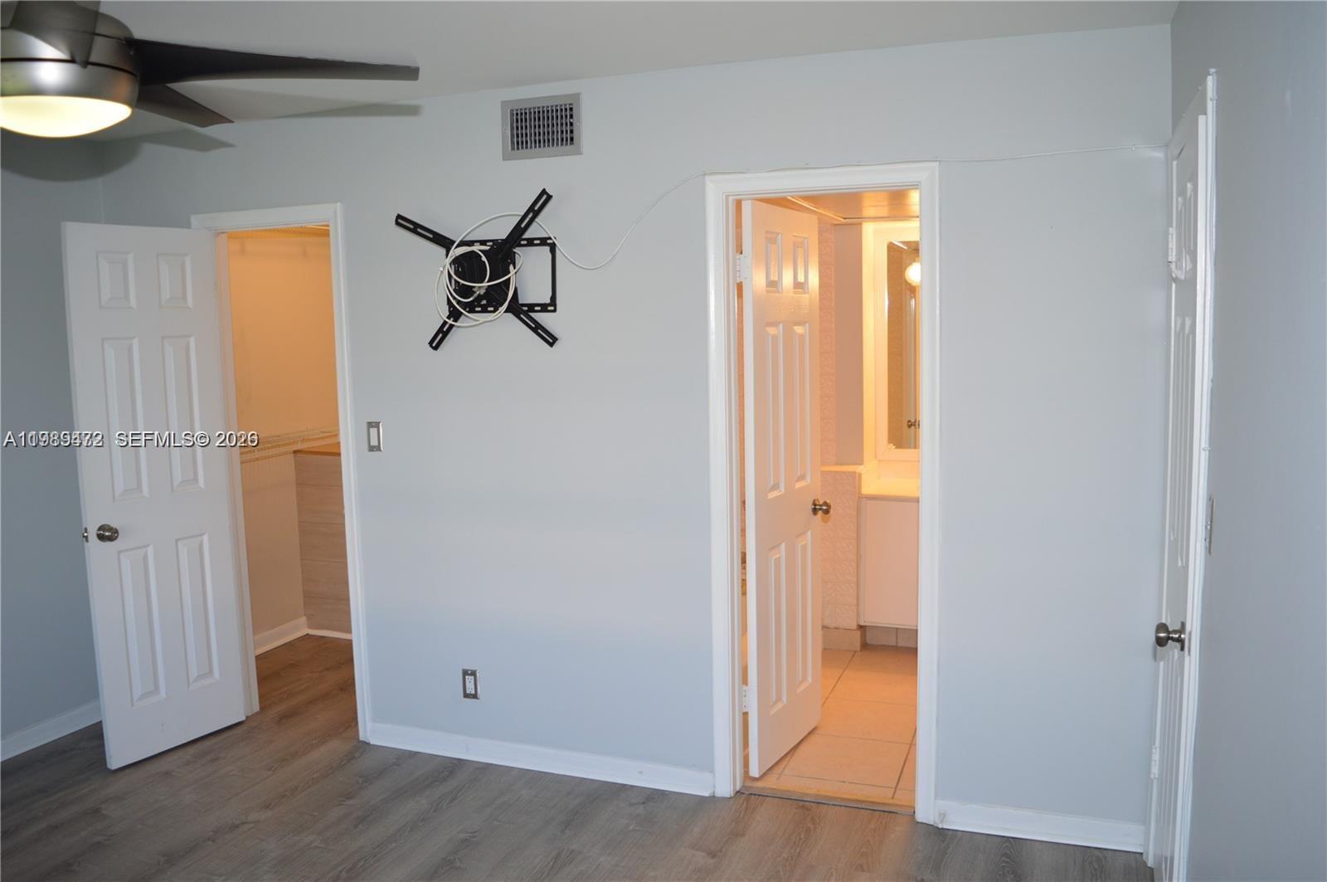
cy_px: 441
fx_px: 994
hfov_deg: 67.4
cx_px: 664
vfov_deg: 47.8
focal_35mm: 27
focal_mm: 18
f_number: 3.5
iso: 450
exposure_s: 1/60
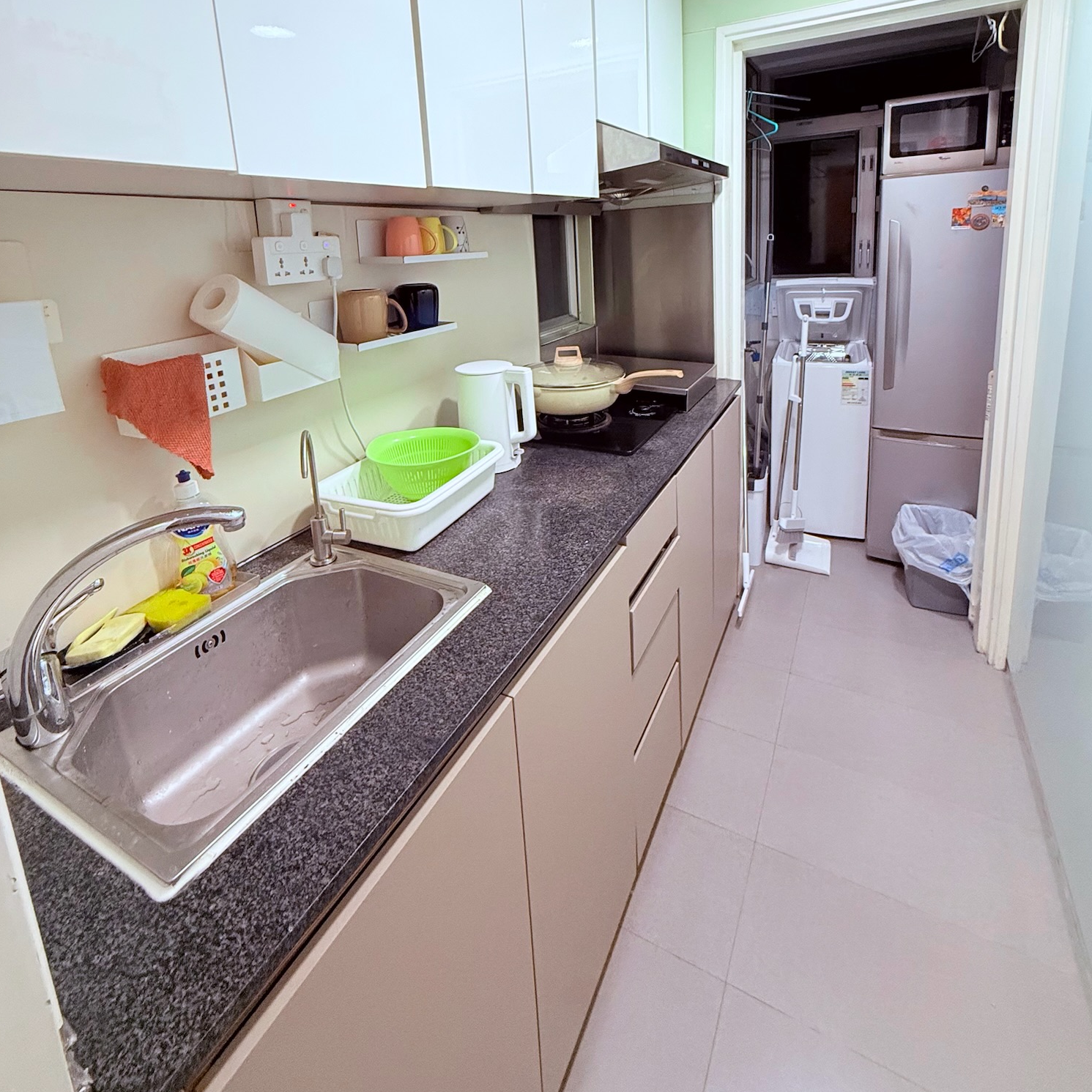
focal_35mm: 17
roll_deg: +2.8
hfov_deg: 84.0
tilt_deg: -11.0
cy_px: 350
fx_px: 607
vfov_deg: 80.7
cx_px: 556
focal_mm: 2.22
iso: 250
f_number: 2.2
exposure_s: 1/100
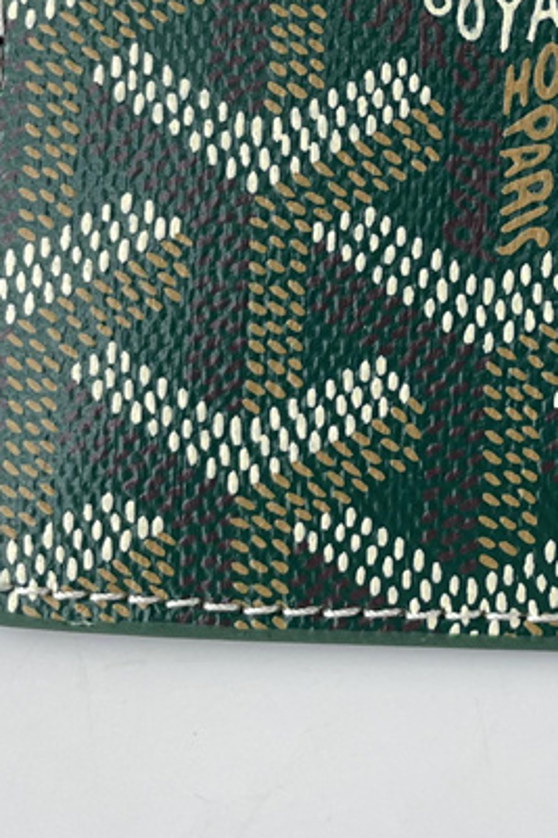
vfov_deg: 24.3
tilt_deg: -49.8
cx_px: 692
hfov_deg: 16.1
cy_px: 69
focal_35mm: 81
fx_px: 1885
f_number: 1.6
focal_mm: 4.2
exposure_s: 1/141
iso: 32
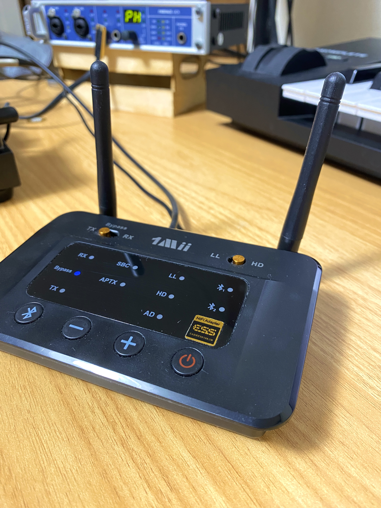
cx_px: 190
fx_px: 367
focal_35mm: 25
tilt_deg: -31.4
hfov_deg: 54.9
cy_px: 254
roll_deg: +0.6
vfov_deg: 69.4
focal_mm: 4.25
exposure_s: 1/30
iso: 640
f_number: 1.8
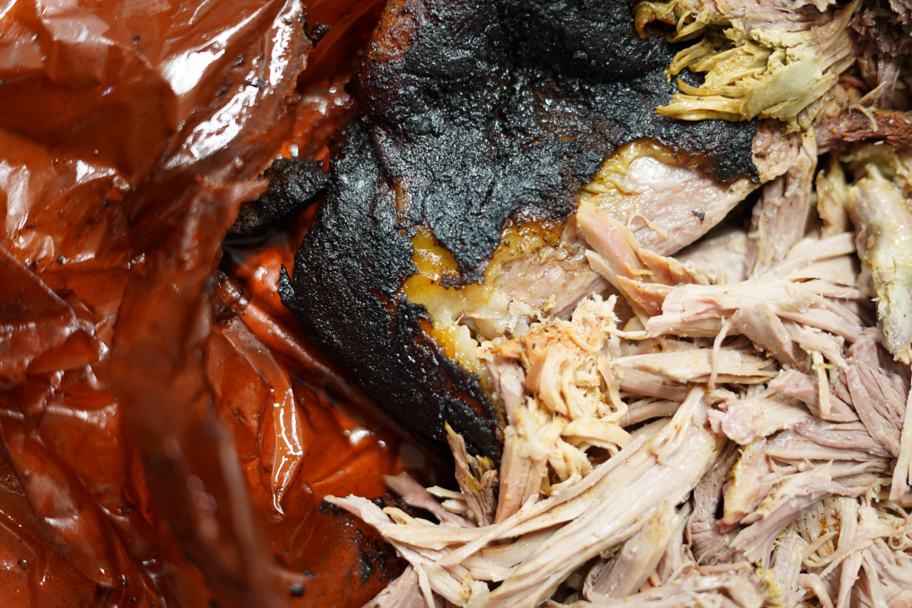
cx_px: 456
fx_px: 1267
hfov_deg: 39.6
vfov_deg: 27.0
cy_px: 304
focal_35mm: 50
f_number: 1.8
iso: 500
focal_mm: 50
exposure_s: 1/50
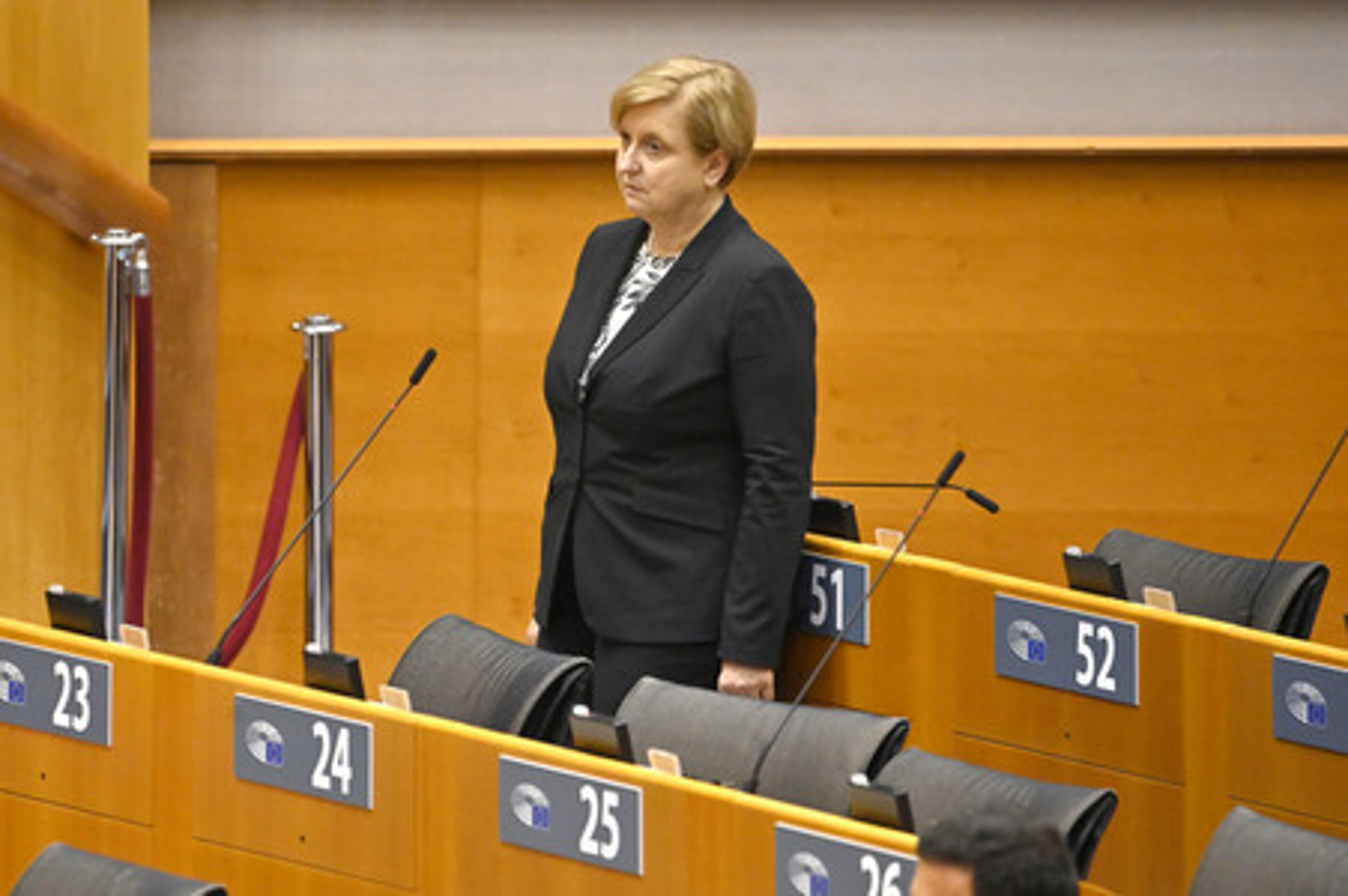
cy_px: 448
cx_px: 674
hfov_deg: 4.1
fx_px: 18708
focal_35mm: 500
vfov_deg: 2.7
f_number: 6
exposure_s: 1/400
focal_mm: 500
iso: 4000
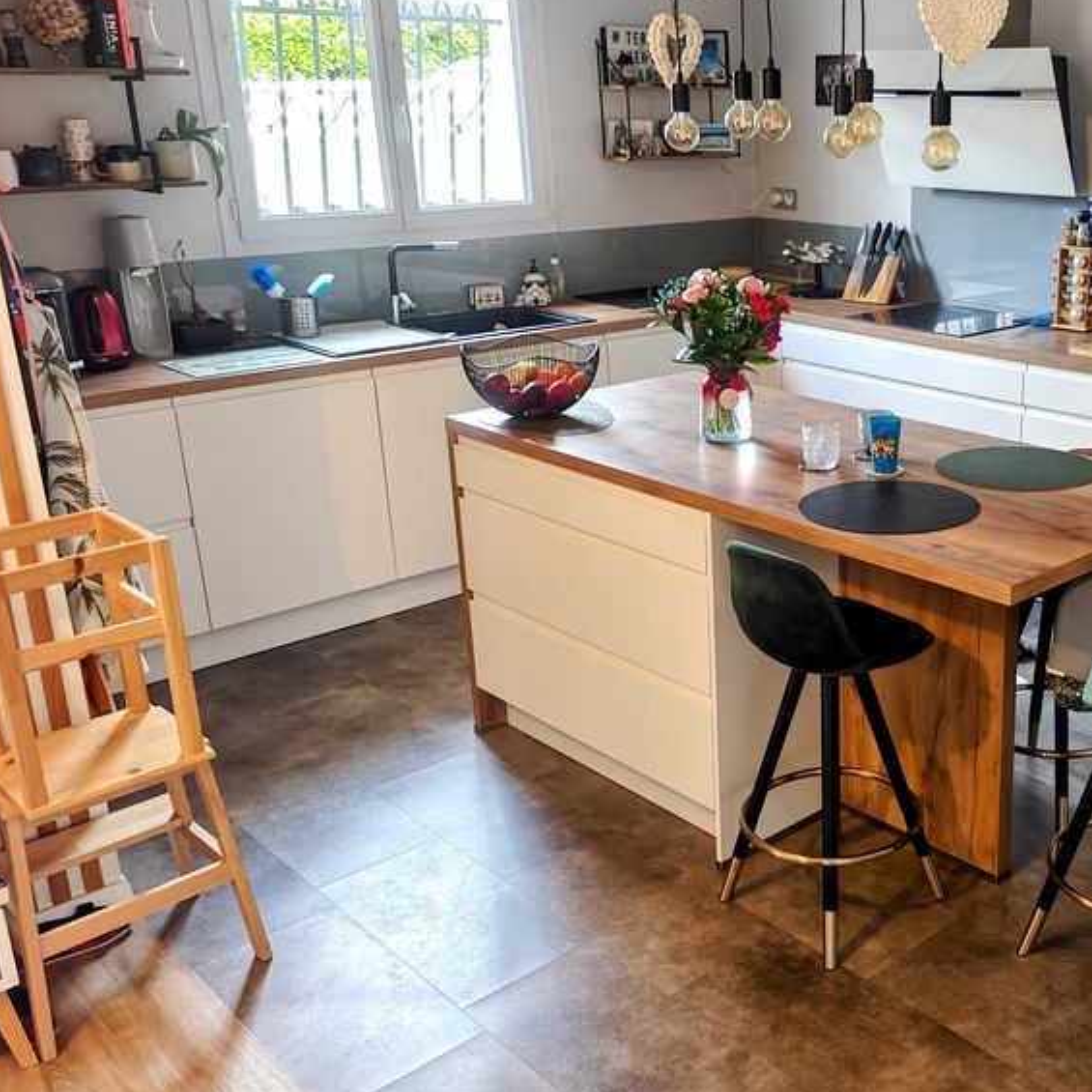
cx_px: 883
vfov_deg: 46.0
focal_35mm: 36
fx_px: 1285
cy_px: 528
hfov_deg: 43.7
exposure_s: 1/100
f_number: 1.6
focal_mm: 6.06
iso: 1000
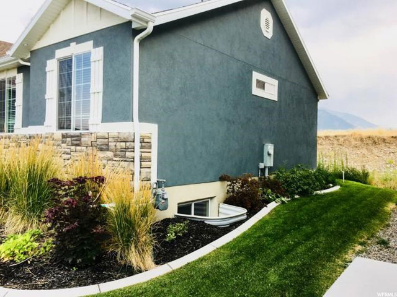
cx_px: 198
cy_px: 148
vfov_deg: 48.2
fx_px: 333
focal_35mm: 29
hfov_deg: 61.7
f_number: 2.2
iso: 25
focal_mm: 4.15
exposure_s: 1/259
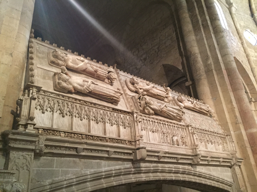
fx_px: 215
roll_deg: +3.8
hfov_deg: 61.7
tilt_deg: +26.3
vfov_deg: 48.2
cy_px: 96
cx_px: 128
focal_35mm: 29
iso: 250
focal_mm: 4.15
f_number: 2.2
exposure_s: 1/17
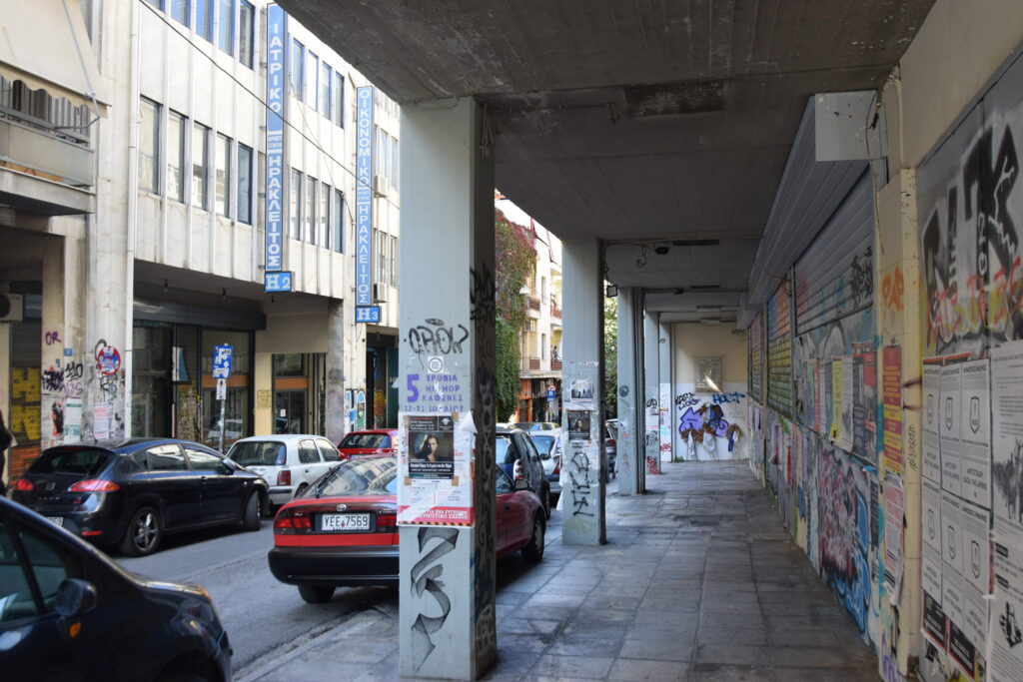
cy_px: 341
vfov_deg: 43.6
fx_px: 853
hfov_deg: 61.9
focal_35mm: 30
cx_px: 512
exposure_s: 1/160
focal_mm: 20
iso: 400
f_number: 6.3
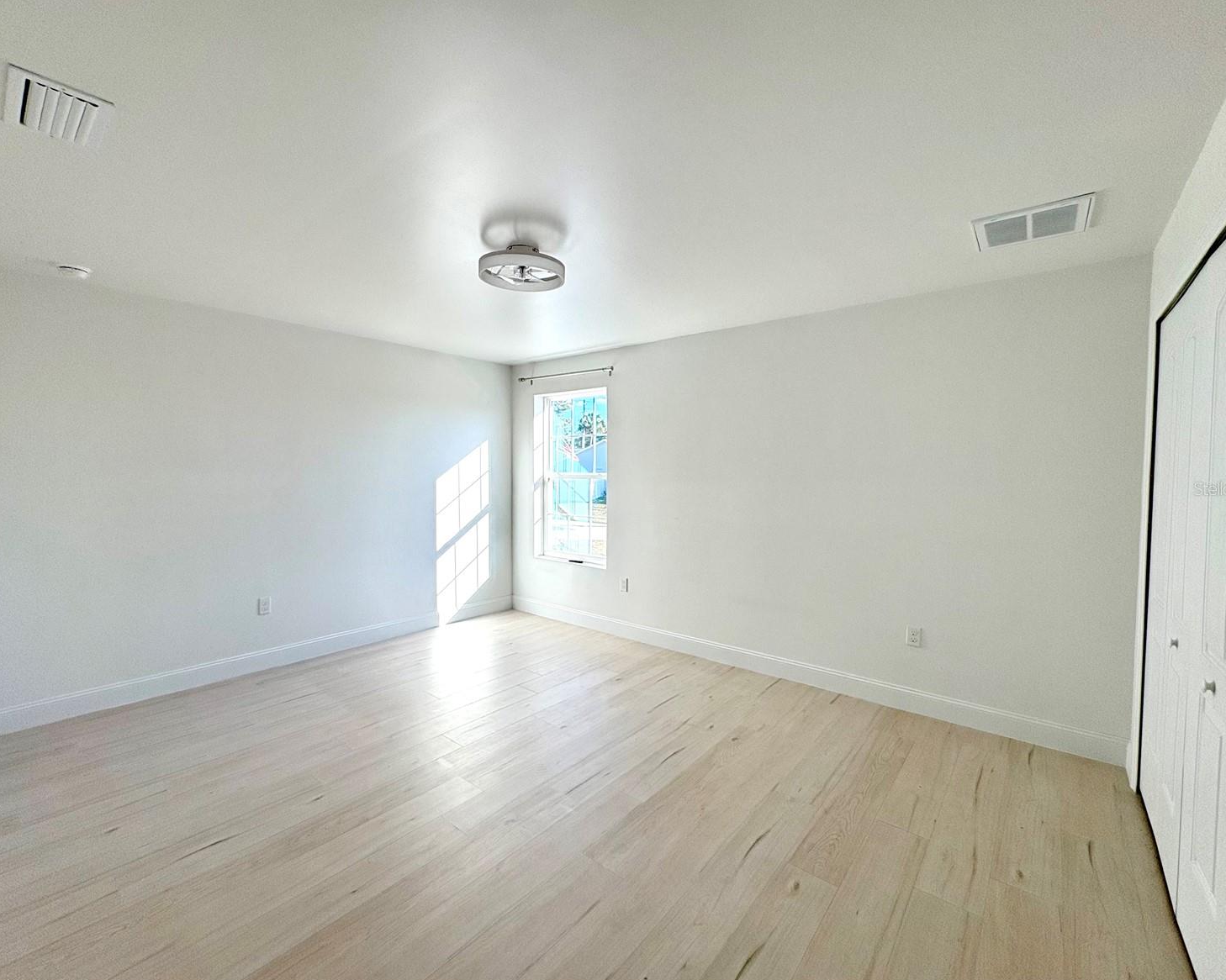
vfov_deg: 84.0
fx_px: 544
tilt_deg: -1.8
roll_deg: -0.1
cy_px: 488
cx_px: 600
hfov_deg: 96.8
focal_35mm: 15
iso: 64
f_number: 2.2
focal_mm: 2.22
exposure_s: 1/515
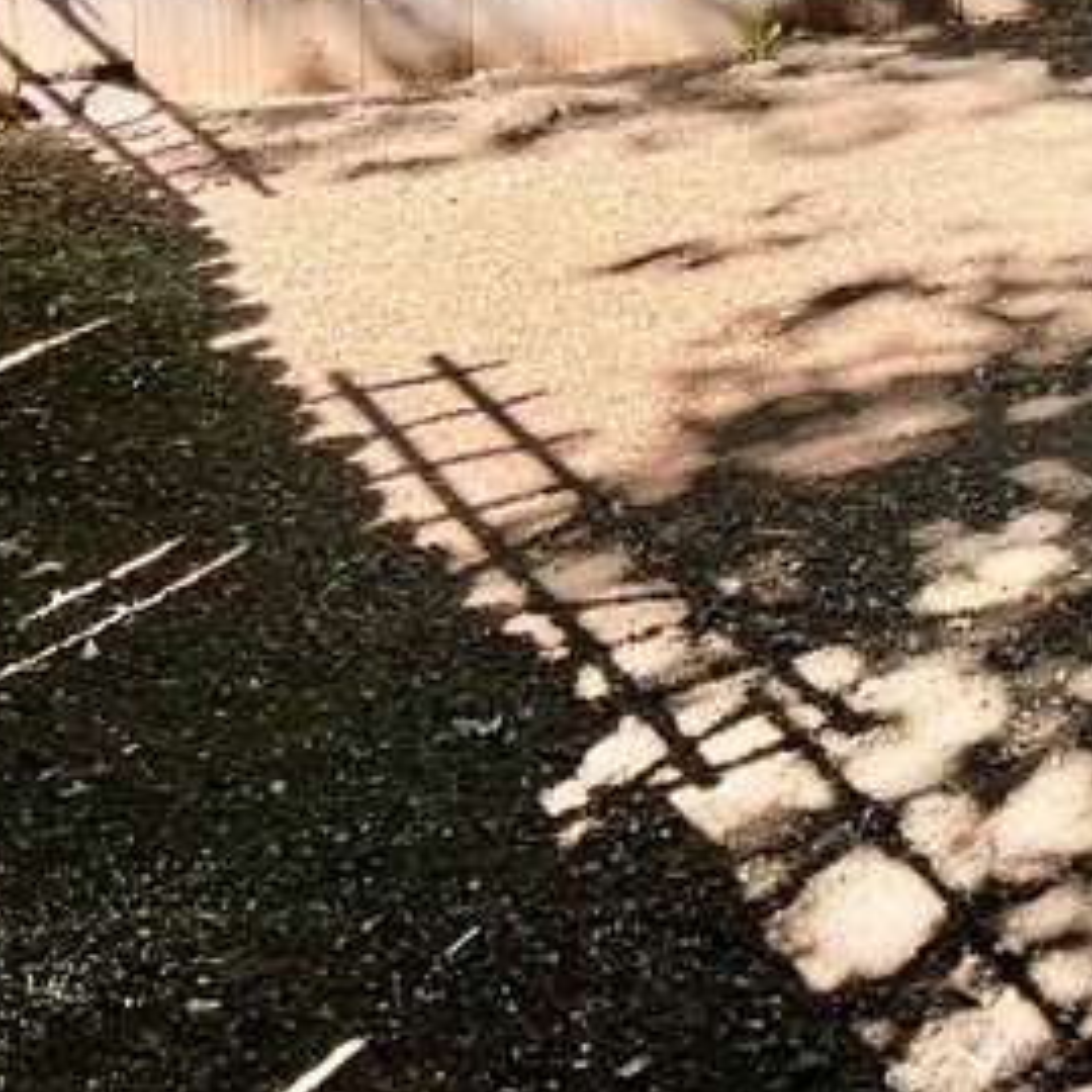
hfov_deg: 18.9
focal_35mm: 87
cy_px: -384
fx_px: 3105
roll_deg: -0.4
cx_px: 1298
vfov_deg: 18.4
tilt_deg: -4.3
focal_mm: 5.1
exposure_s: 1/209
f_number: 1.6
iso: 40
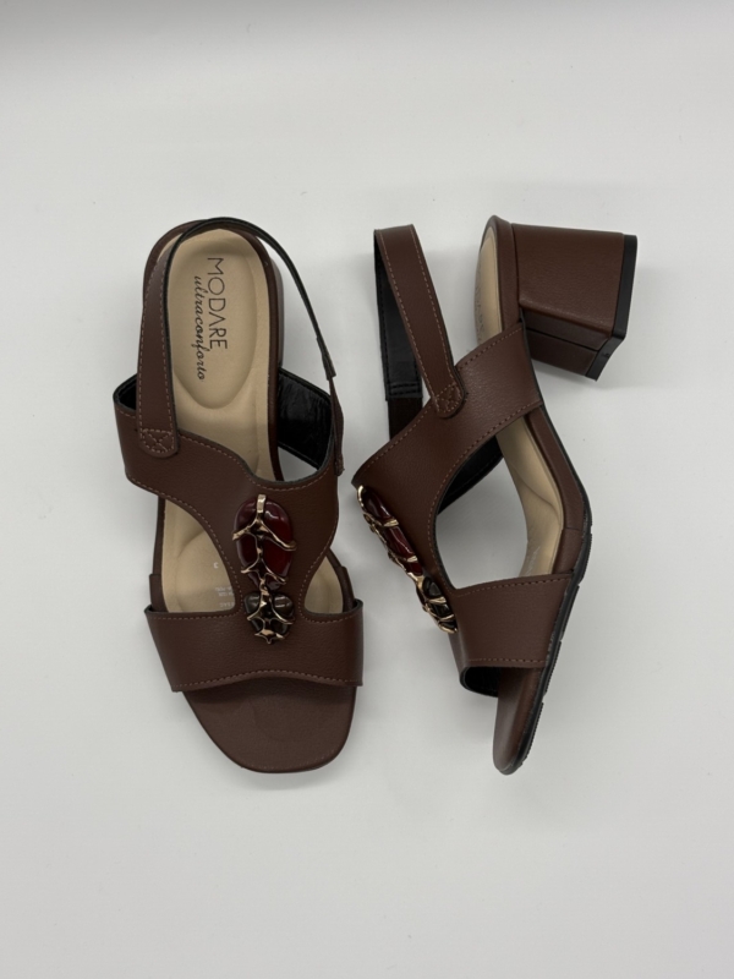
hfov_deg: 28.0
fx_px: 1470
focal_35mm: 52
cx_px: 367
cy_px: 490
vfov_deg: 36.8
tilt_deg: -84.2
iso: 40
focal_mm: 5.96
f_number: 1.6
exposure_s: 1/120
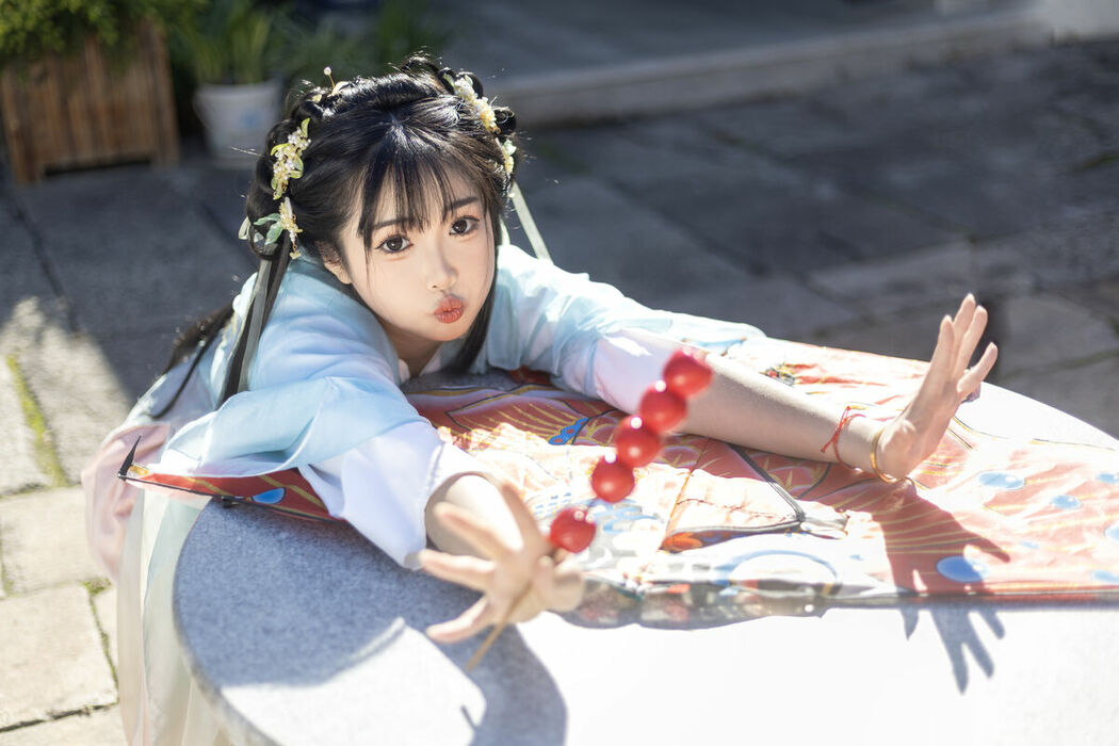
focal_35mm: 50
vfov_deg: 27.0
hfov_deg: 39.6
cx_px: 560
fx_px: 1554
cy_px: 373
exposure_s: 1/1600
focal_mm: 50
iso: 100
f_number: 1.8
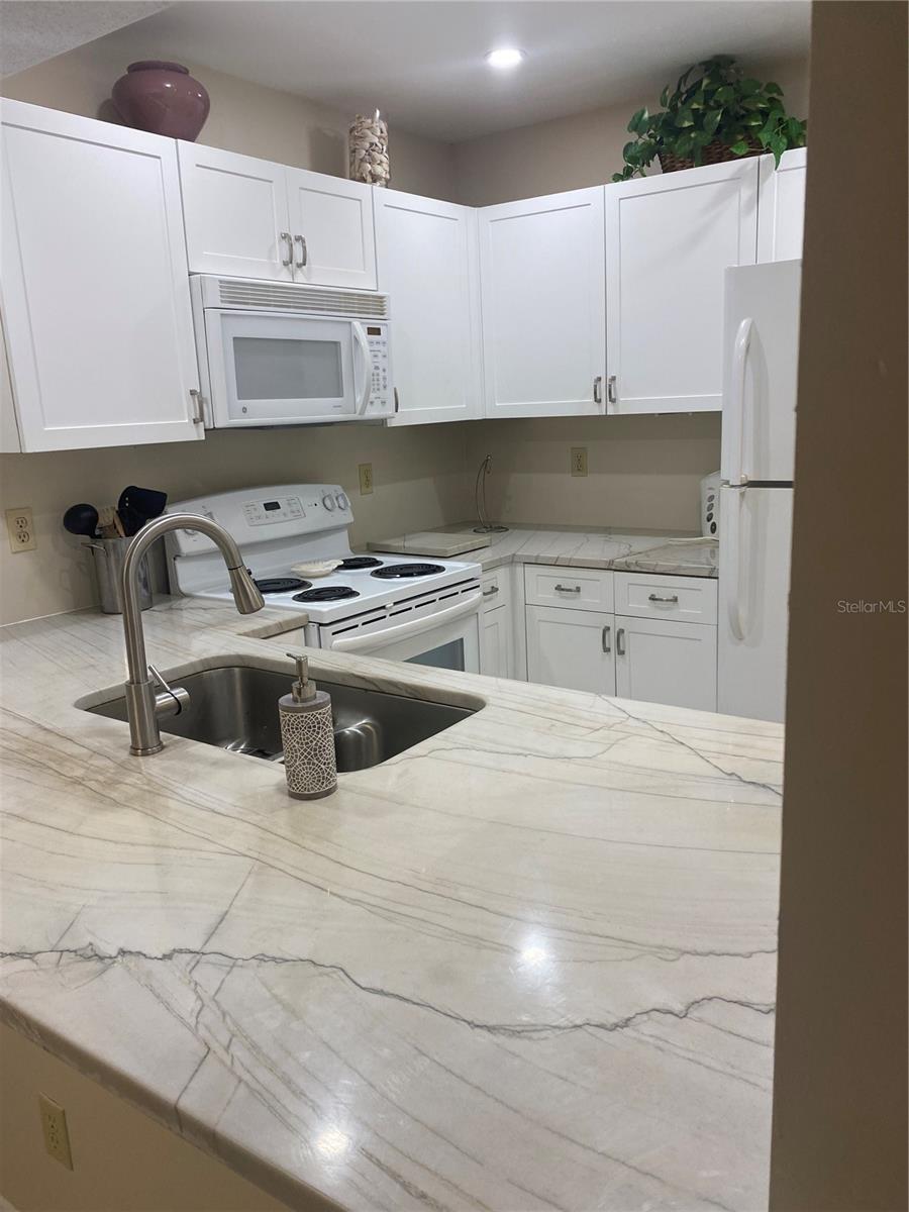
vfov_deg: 67.3
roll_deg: +3.3
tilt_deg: -12.7
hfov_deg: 53.1
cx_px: 454
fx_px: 910
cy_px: 606
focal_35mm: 26
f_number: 1.8
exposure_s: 1/120
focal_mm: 4.25
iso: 100
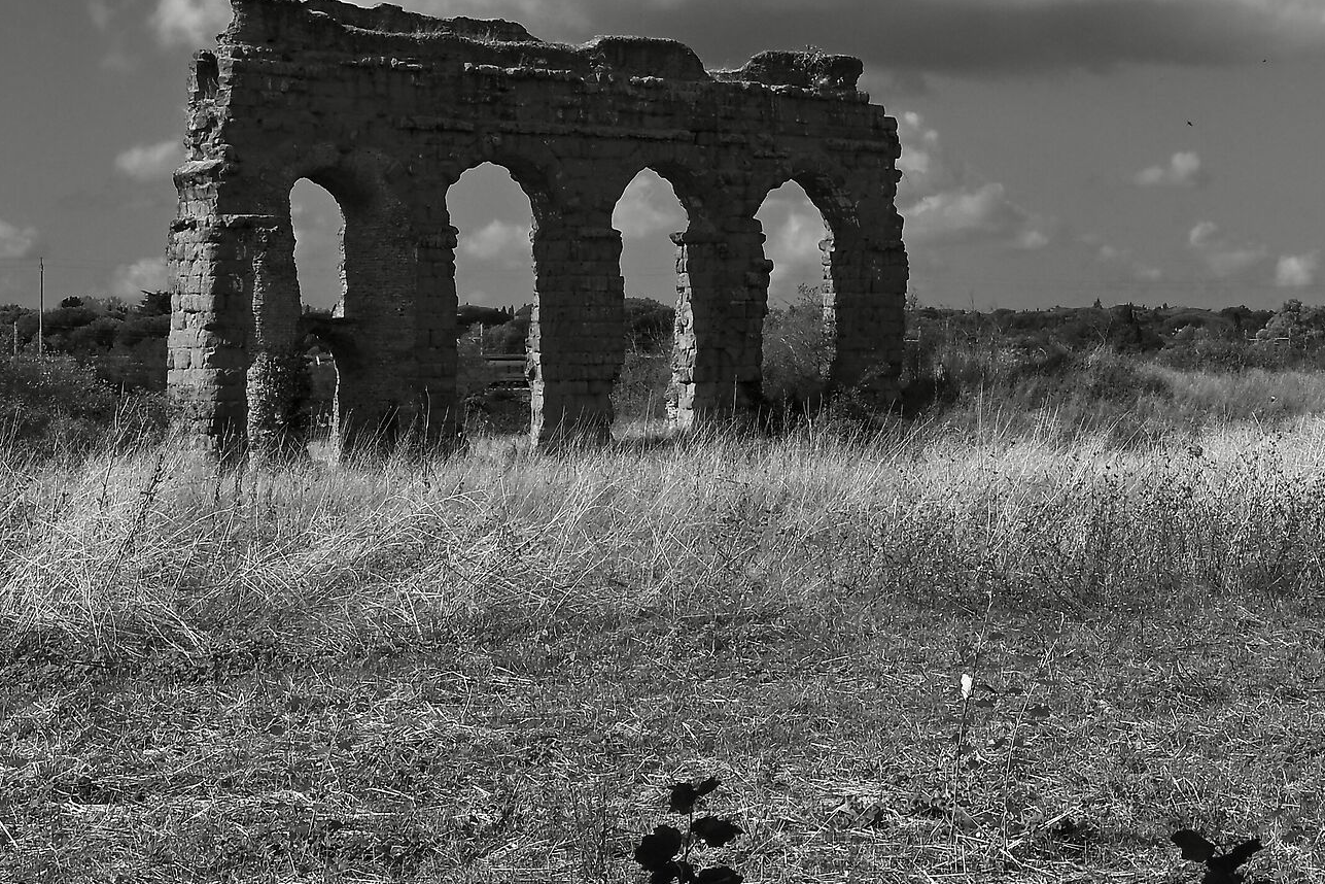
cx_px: 1141
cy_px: 160
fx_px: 3570
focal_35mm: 97
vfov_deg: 14.0
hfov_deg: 20.7
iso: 125
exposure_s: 1/180
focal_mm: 35
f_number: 16
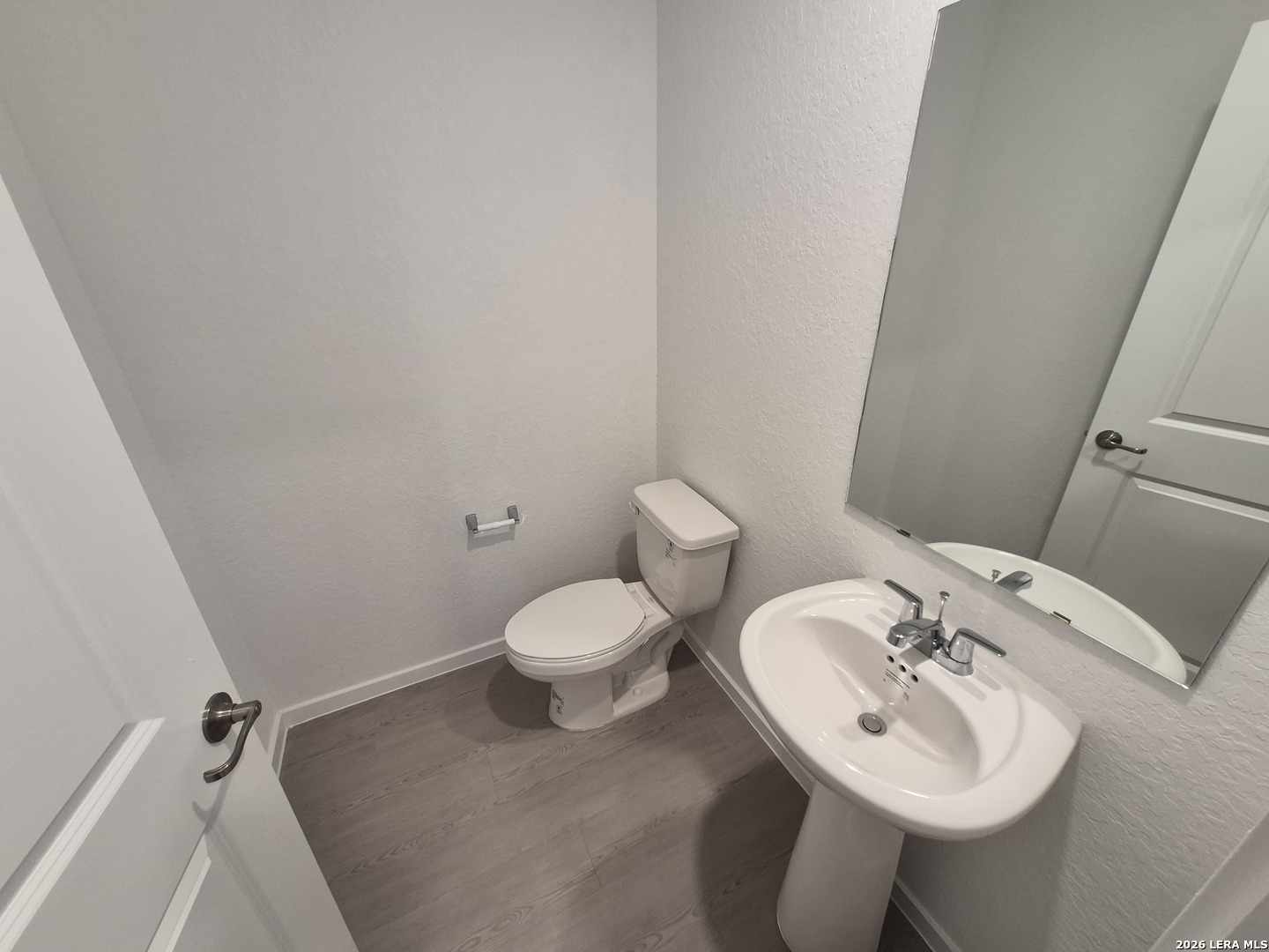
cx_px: 634
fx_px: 477
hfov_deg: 106.2
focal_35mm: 13
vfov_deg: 89.9
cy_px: 476
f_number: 2.2
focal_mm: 1.74
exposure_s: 1/60
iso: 160
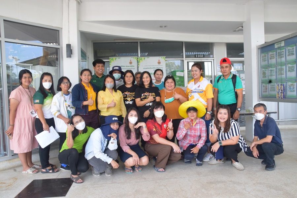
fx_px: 210
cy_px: 99
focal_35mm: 26
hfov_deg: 70.4
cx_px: 148
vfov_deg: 50.4
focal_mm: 17
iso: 1250
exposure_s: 1/60
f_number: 16
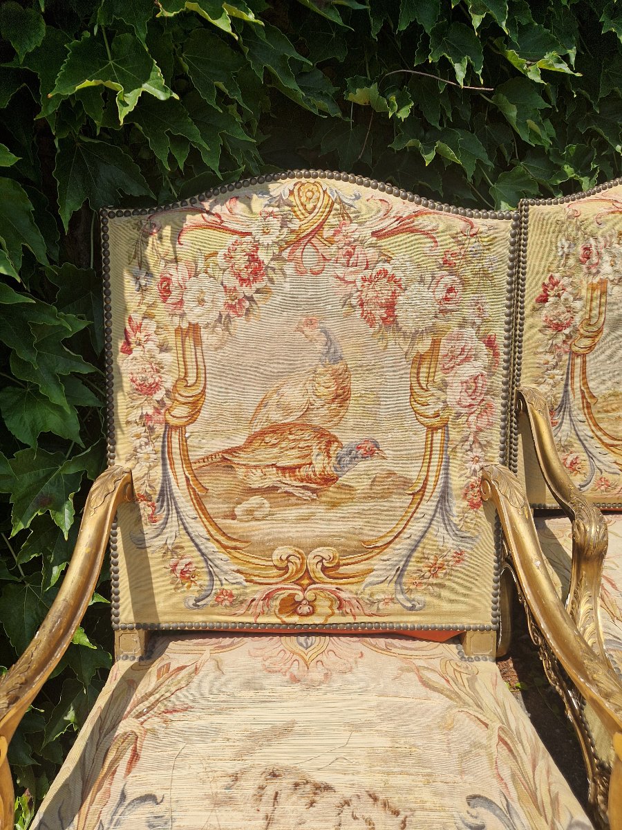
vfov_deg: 73.9
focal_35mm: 23
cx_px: 311
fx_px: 551
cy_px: 415
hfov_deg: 58.9
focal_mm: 5.4
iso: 50
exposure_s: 1/2320
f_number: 1.8
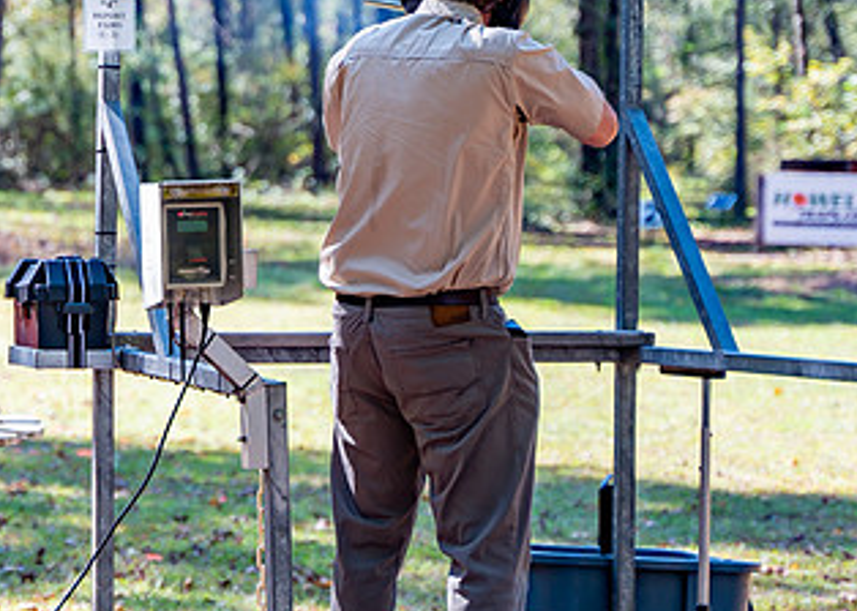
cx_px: 85
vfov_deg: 9.8
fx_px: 3552
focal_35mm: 146
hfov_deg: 13.6
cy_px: 204
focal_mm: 65
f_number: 2.8
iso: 100
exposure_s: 1/320
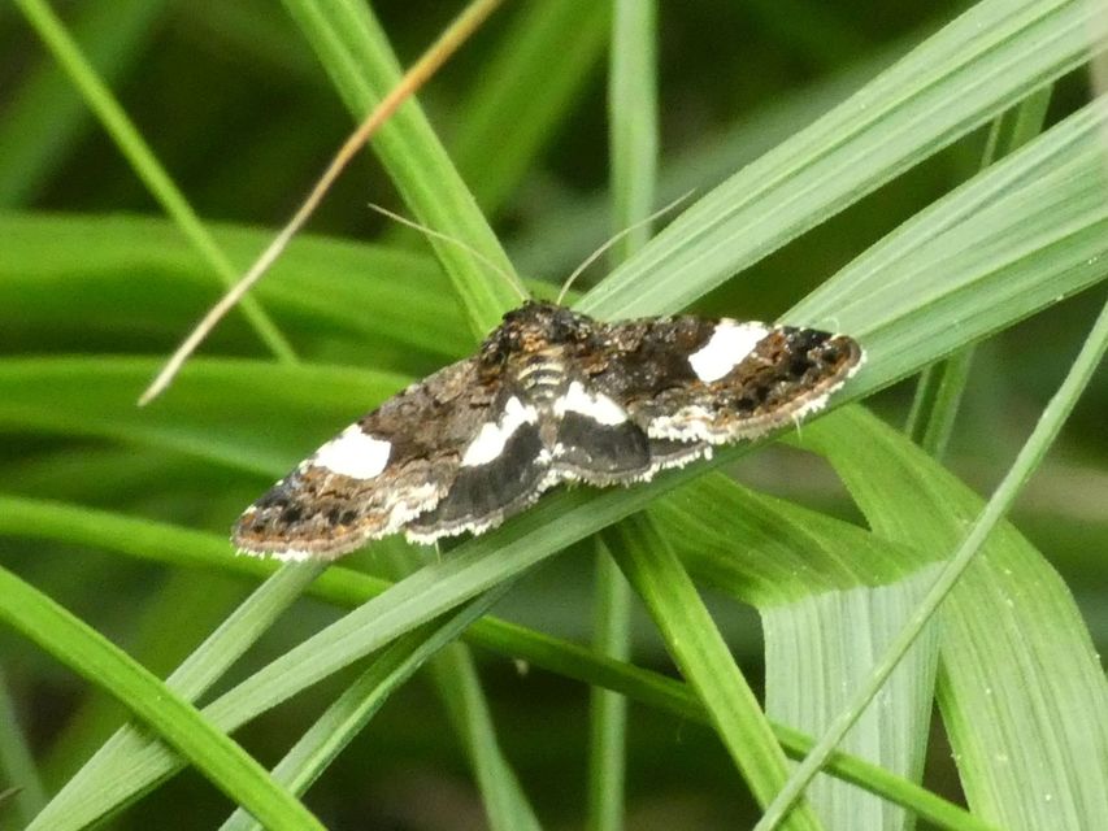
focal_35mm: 164
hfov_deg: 12.0
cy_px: 416
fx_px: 5250
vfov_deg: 9.1
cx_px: 554
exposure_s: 1/80
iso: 800
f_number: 5.4
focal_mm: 29.5
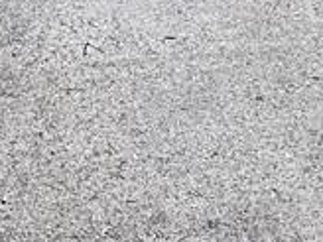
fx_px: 1512
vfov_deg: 7.9
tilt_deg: -6.8
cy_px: -484
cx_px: 73
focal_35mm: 162
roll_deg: -2.2
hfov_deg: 12.2
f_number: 1.8
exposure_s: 1/2114
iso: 25
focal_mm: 4.25
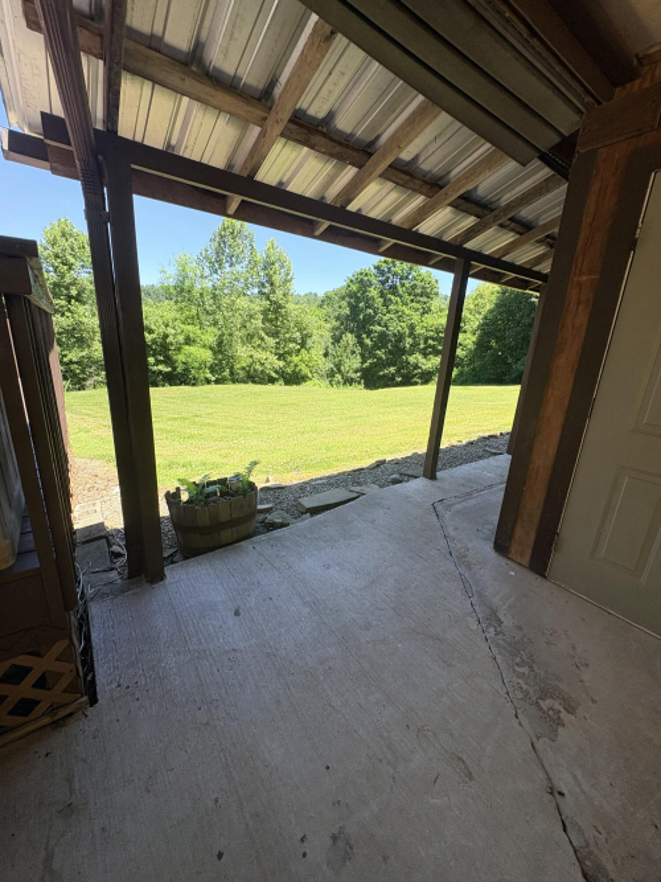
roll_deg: -3.4
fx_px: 357
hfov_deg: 85.7
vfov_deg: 102.1
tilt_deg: -15.3
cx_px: 330
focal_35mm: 14
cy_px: 441
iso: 40
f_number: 2.2
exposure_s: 1/587
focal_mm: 2.22
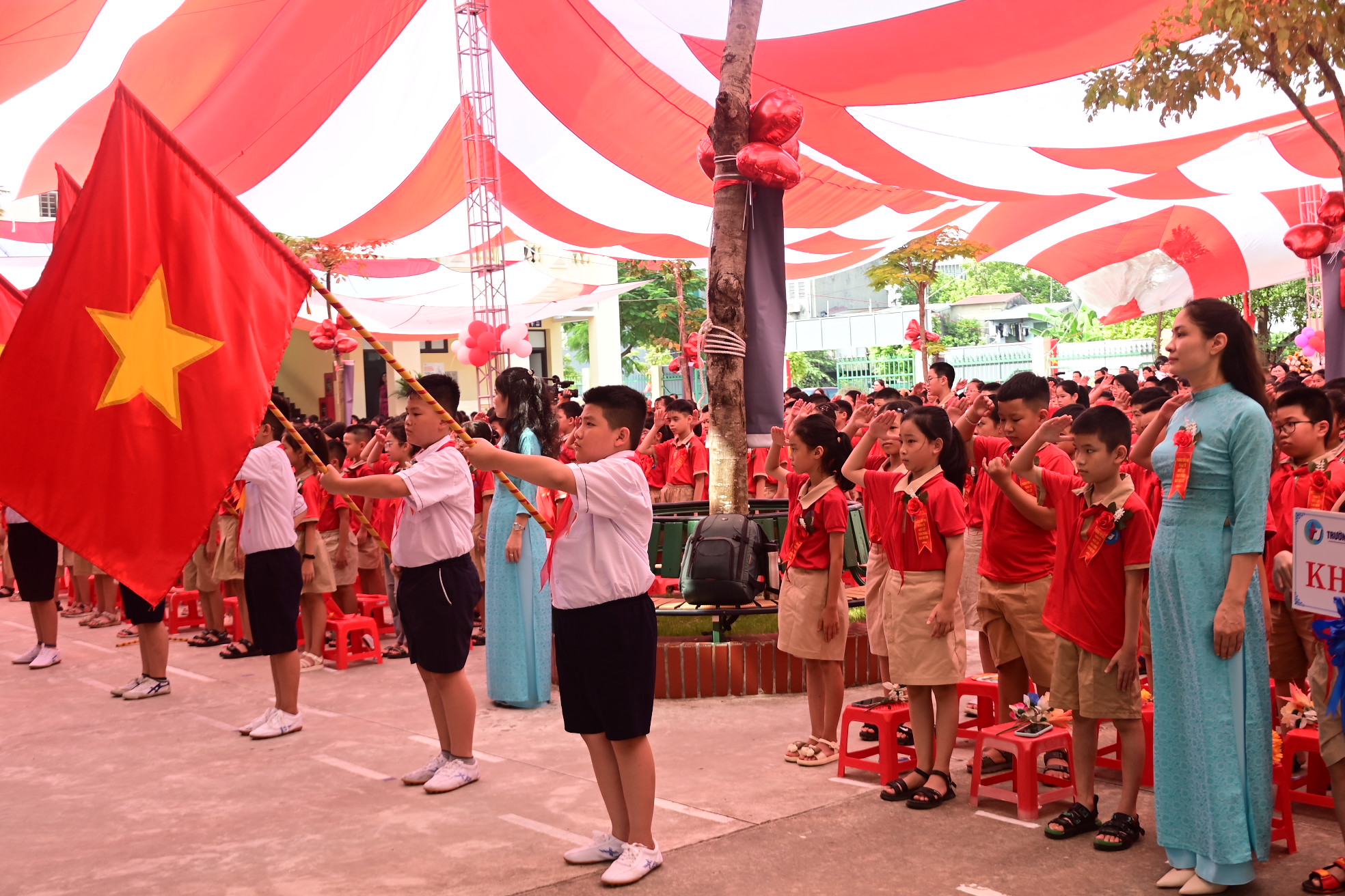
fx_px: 1569
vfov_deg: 31.9
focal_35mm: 42
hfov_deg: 46.4
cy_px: 448
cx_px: 672
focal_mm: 28
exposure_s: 1/200
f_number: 4.5
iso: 160
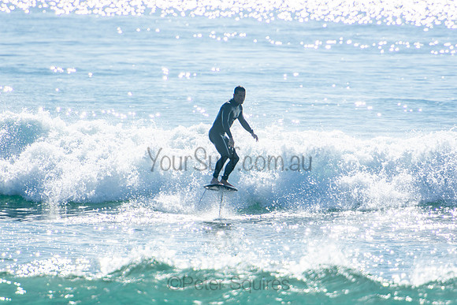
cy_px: 152
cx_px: 228
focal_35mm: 600
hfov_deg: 3.4
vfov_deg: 2.3
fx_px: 7618
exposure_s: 1/1250
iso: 125
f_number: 5.6
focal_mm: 400
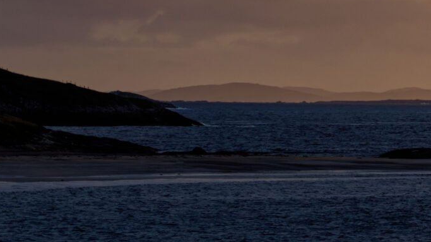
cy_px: 37
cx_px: 658
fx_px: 4708
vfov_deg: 2.9
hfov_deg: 5.2
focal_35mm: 412
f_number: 6.3
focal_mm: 70
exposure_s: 1/640
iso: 800
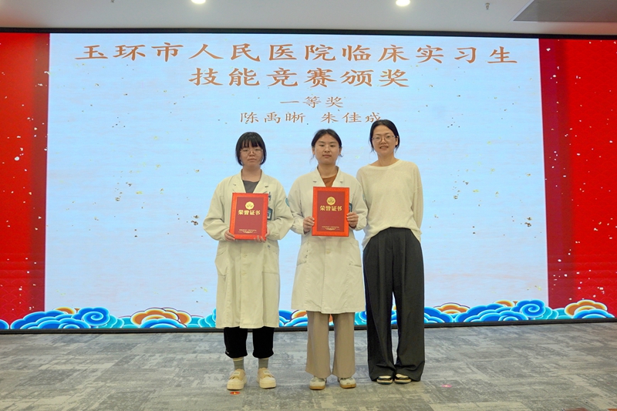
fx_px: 511
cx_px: 308
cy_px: 206
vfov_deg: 43.9
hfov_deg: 62.3
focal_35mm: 30
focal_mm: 29.8
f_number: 4
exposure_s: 1/160
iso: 1000
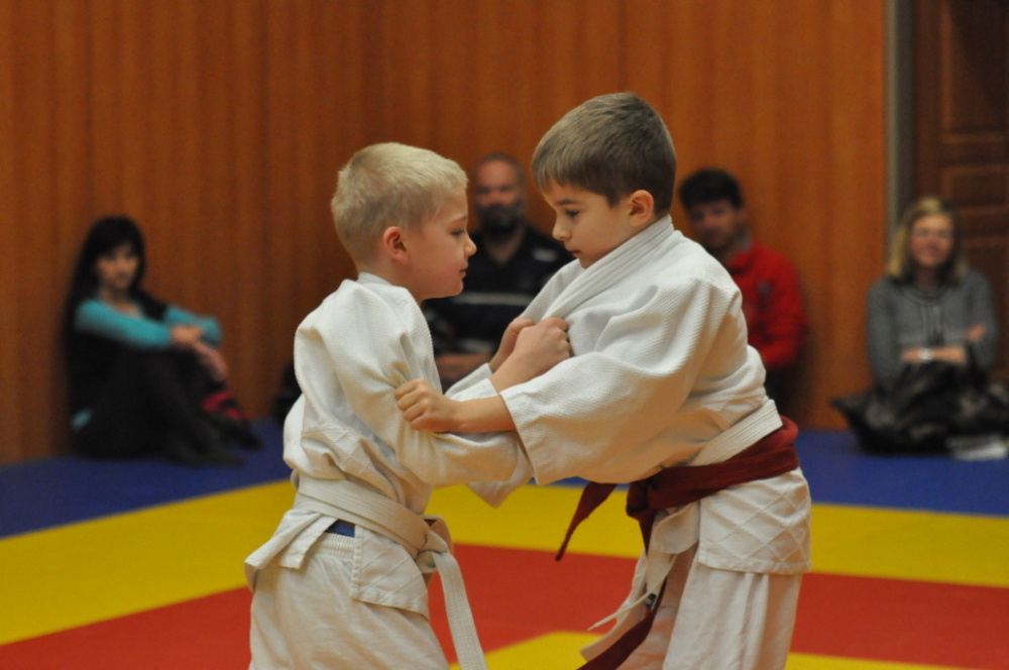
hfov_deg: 19.5
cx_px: 504
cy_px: 335
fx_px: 2939
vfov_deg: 13.0
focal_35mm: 105
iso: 2500
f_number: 2.8
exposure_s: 1/400
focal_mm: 70
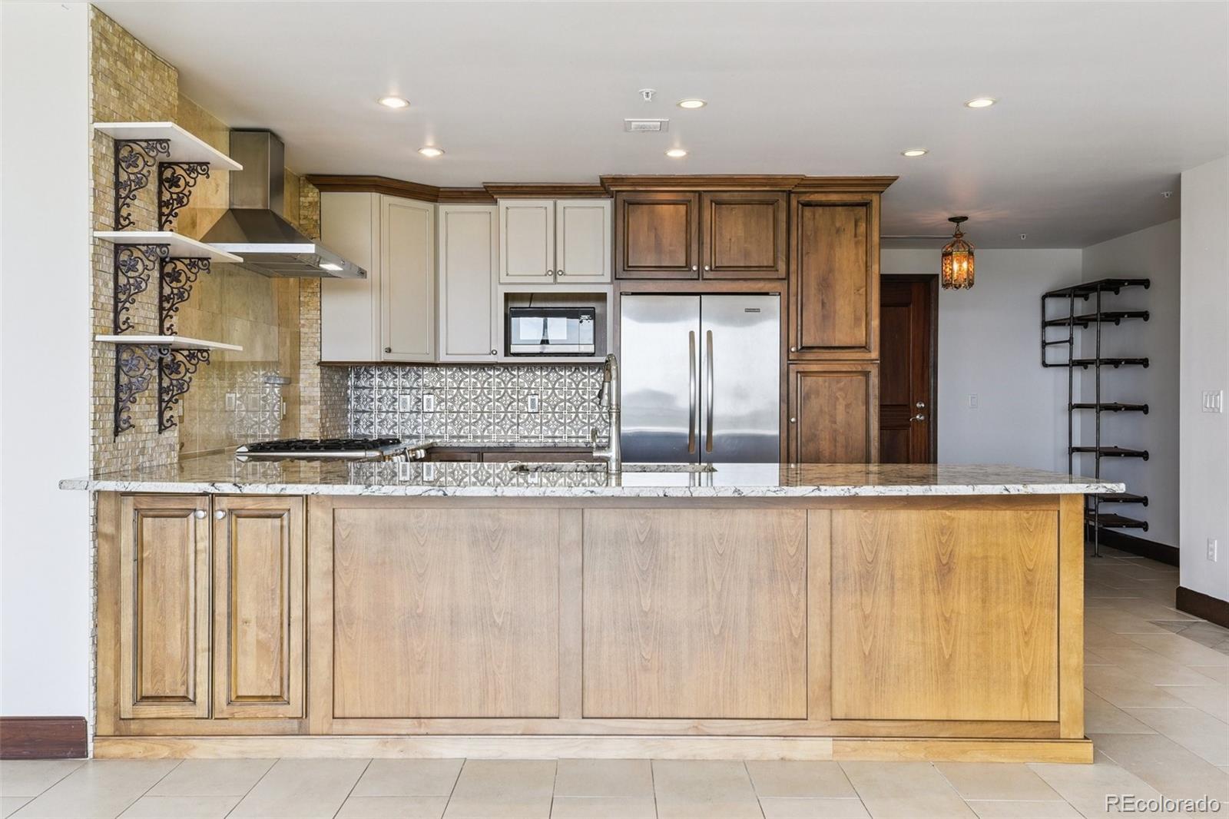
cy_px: 410
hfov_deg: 63.7
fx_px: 990
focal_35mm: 29
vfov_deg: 44.9
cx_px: 614
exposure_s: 1/45
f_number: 11
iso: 400
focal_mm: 29
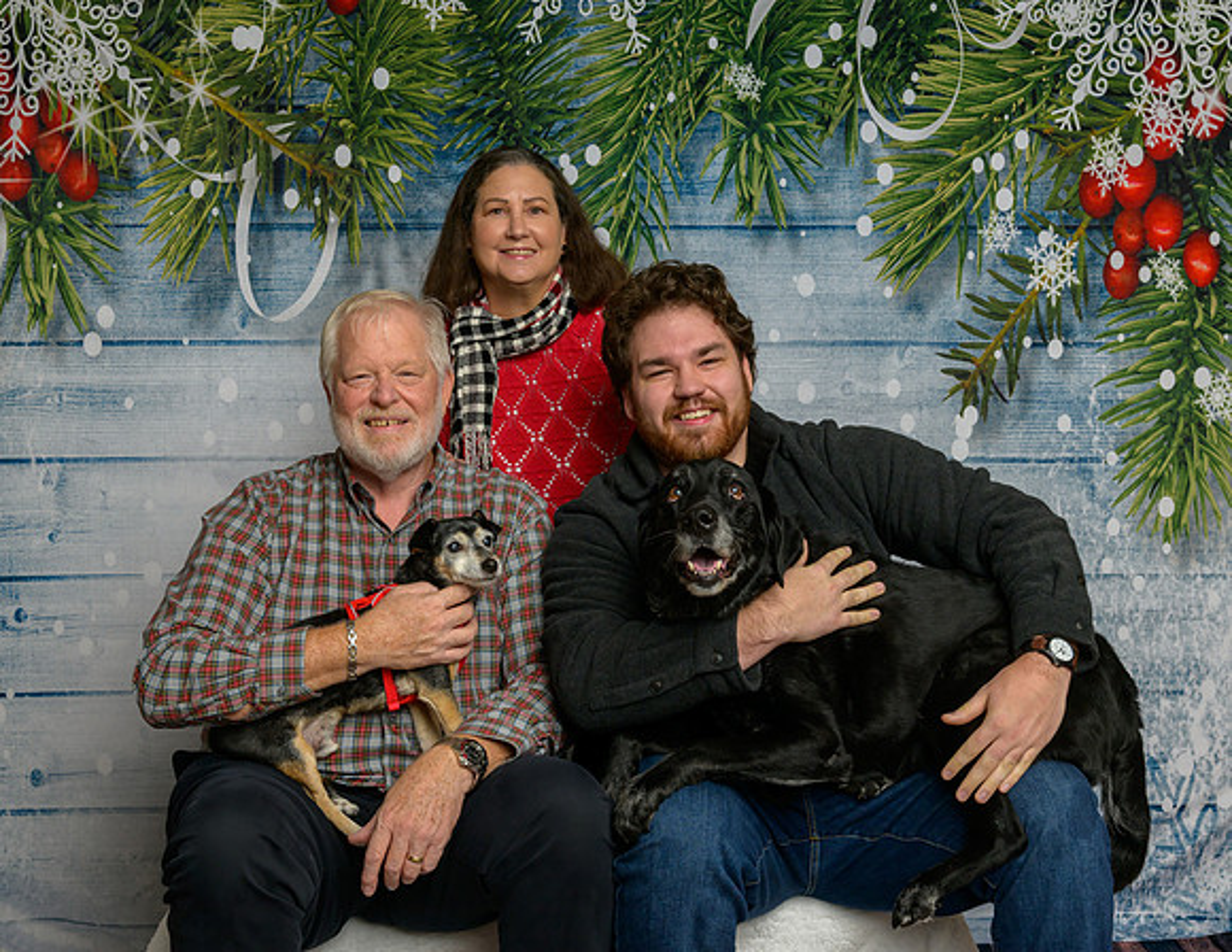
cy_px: 523
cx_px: 611
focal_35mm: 45
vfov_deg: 32.7
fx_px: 1618
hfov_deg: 41.7
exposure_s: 1/125
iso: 400
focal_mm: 35
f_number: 10
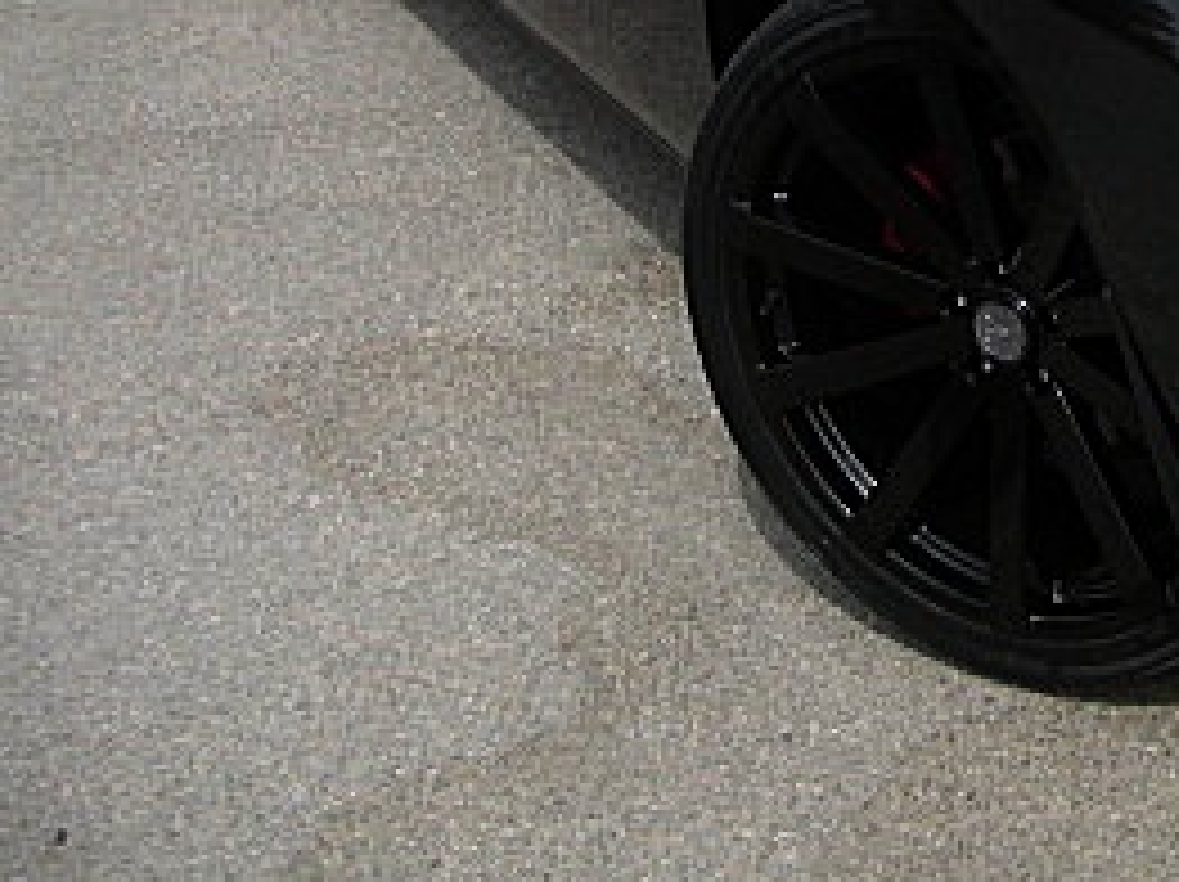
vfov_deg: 16.1
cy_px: -189
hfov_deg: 20.9
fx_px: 2994
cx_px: 1368
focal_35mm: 88
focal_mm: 6.3
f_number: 2.8
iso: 50
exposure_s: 1/500
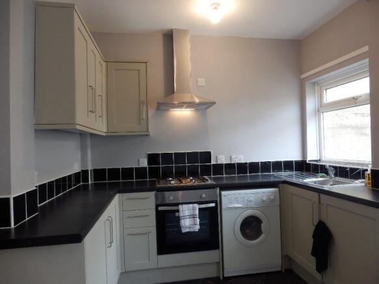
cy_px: 142
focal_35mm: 24
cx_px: 190
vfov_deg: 56.8
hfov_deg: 71.6
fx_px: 263
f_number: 3
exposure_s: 1/30
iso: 125
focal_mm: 4.2
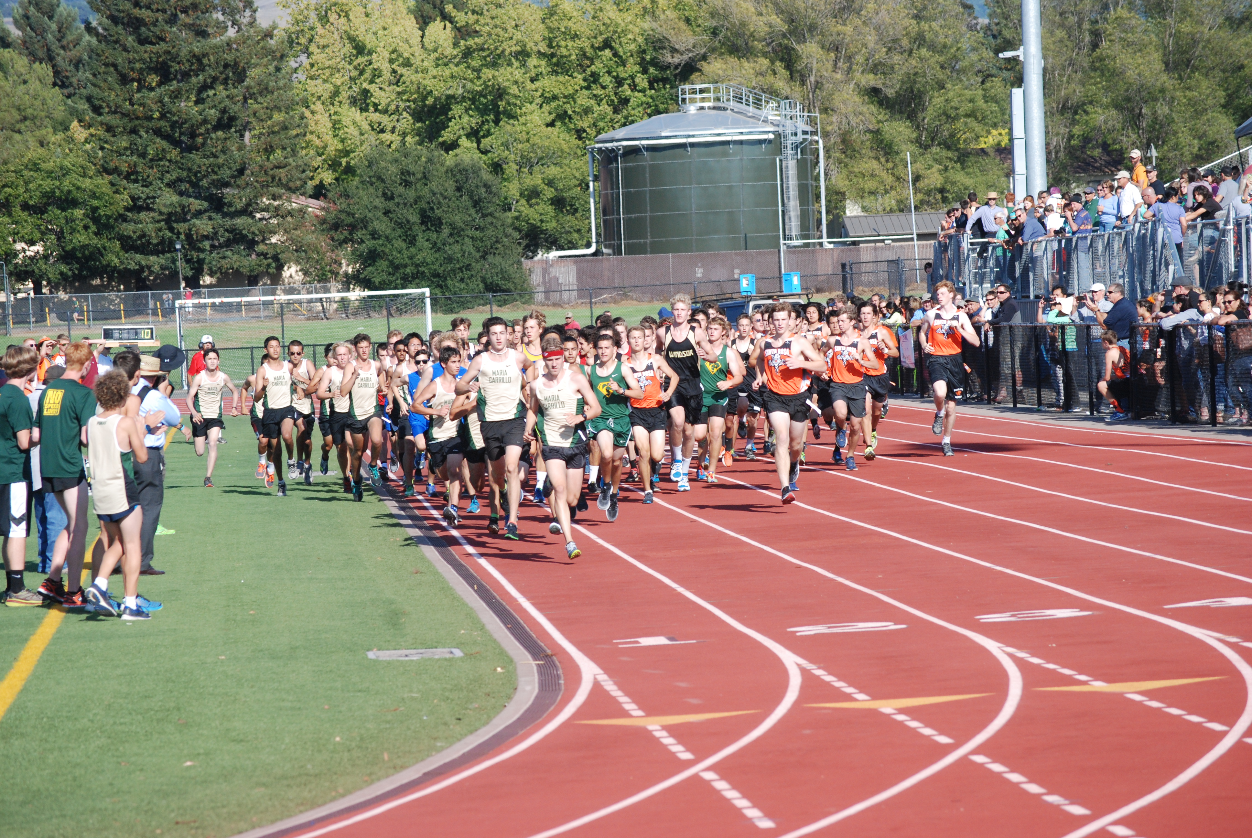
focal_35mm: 158
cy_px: 419
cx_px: 626
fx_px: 5484
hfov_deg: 13.0
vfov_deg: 8.7
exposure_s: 1/1000
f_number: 8
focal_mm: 105
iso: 400
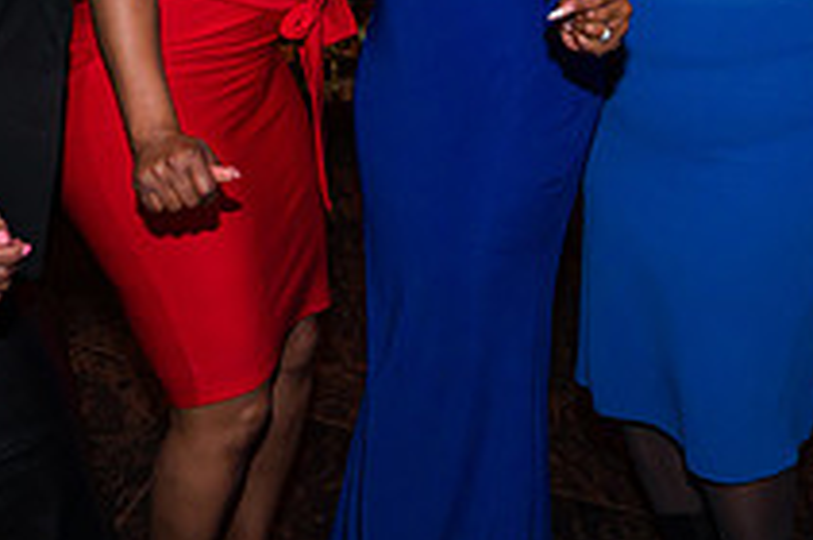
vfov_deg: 19.5
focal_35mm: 66
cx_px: 447
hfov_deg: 30.5
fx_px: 1488
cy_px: -81
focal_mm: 24
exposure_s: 1/160
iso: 1600
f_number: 4
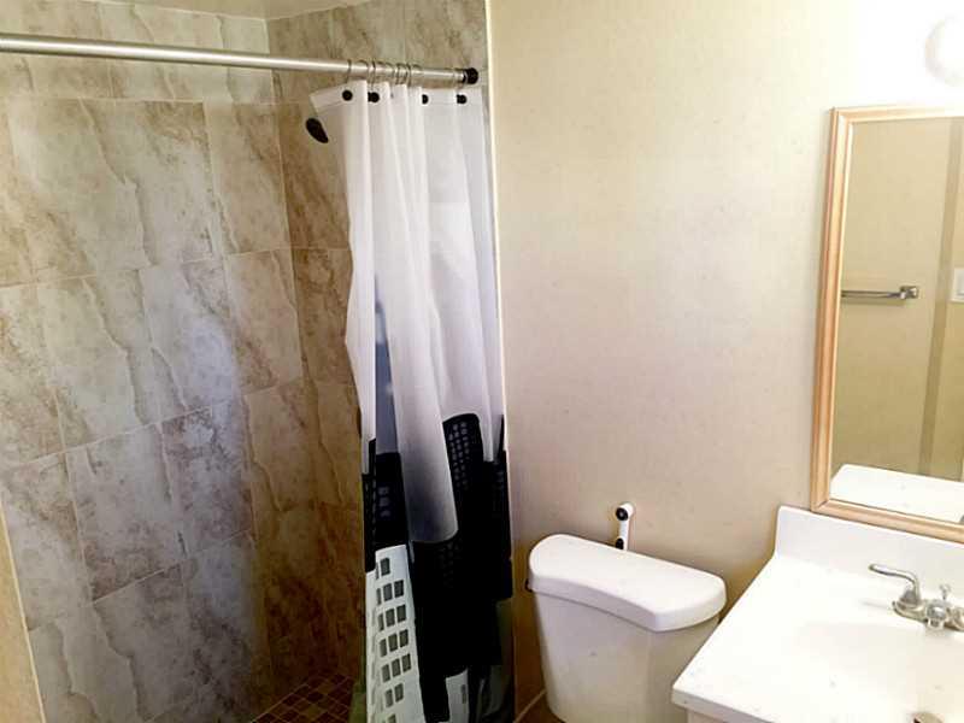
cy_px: 362
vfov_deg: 48.2
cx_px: 482
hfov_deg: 61.7
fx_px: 808
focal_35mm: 29
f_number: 2.2
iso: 32
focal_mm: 4.15
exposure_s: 1/15
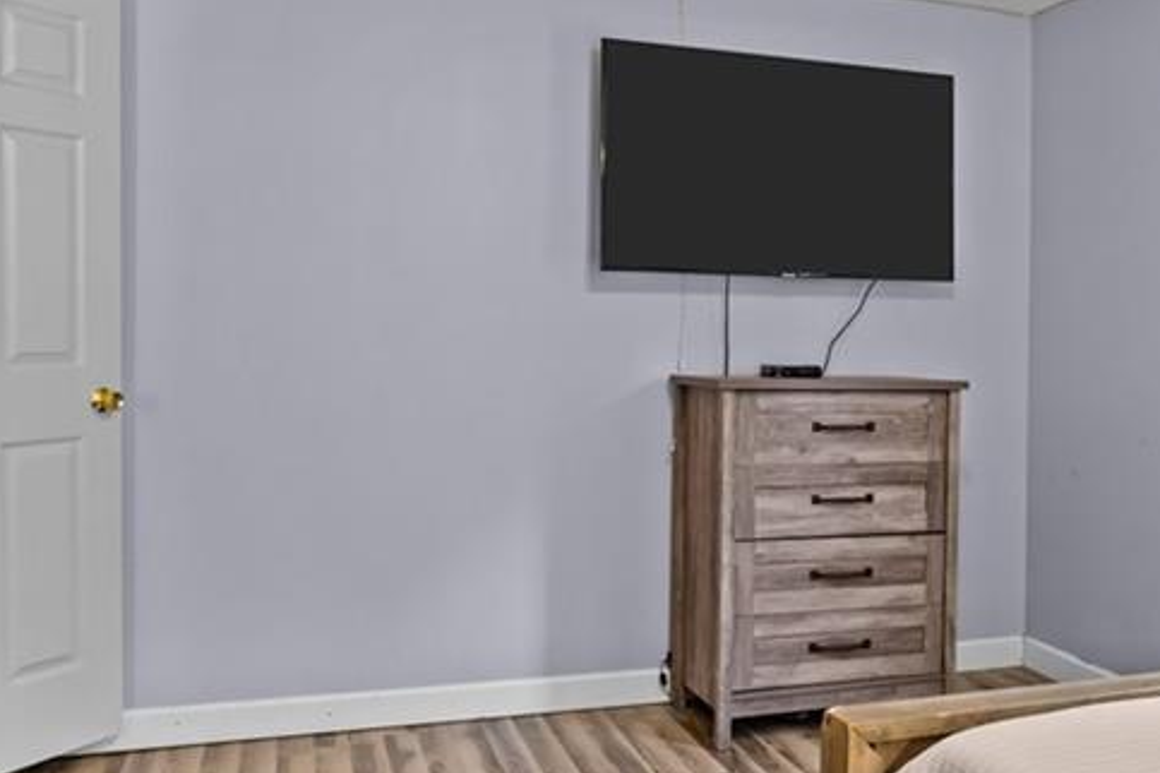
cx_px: 773
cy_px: 352
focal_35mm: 36
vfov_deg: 36.8
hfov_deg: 52.1
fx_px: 1160
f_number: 7.1
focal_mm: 17
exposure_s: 1/6
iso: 320
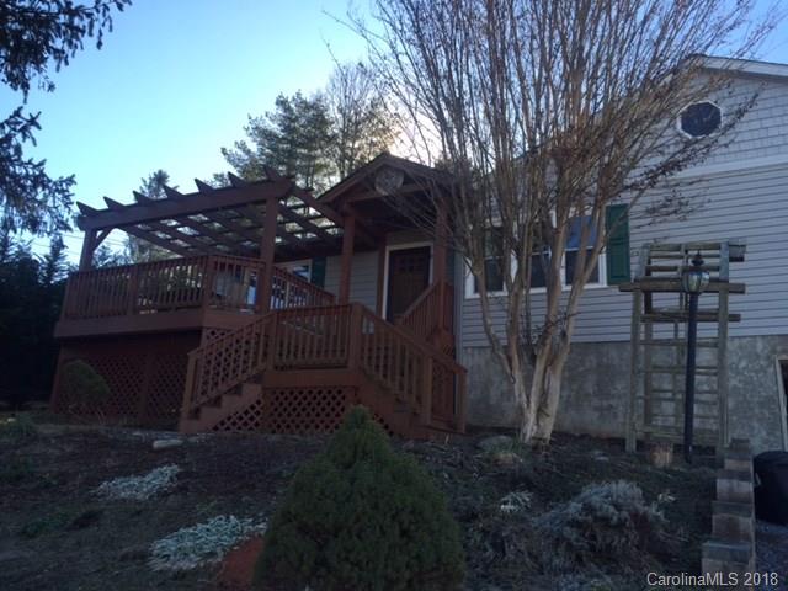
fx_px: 660
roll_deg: -4.7
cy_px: 296
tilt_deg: +16.2
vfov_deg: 48.2
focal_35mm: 29
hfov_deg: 61.7
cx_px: 394
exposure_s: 1/618
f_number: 2.2
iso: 32
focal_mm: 4.15
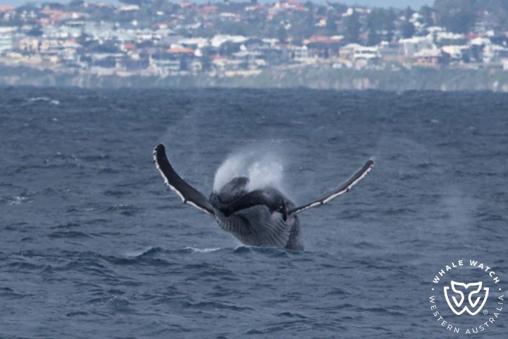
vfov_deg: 2.3
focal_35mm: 600
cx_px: 254
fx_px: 8464
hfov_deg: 3.4
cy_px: 170
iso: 1000
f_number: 8
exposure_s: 1/3200
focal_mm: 600
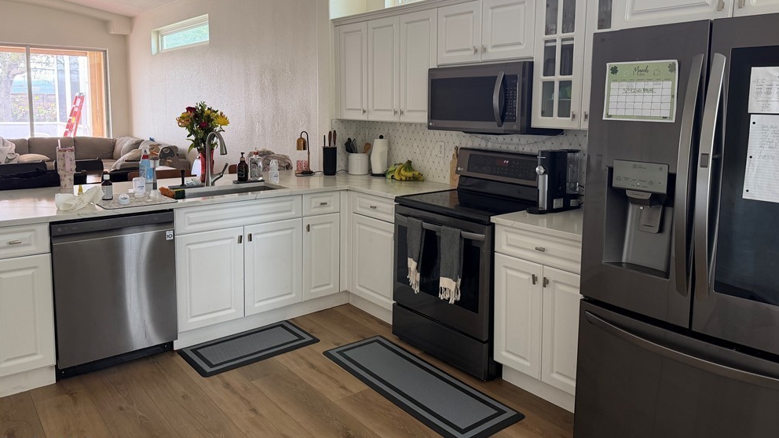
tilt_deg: -6.4
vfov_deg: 42.5
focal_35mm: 27
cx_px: 397
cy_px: 158
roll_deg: -0.5
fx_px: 558
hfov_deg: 69.9
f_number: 1.78
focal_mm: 6.76
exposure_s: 1/60
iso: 200
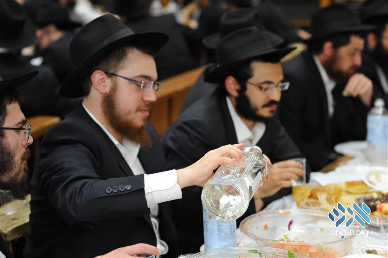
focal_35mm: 85
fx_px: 915
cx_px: 194
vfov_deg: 16.1
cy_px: 129
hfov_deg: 23.9
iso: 1000
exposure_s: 1/125
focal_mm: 85
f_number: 3.2
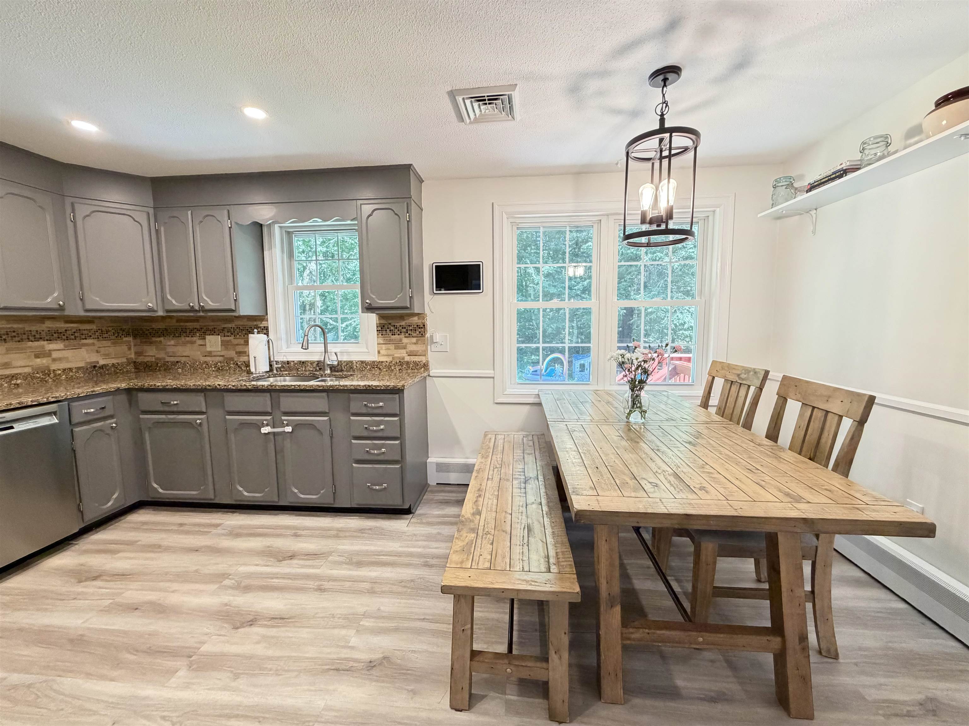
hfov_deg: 102.1
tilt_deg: -5.7
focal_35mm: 14
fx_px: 392
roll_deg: +0.8
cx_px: 484
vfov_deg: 85.7
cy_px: 363
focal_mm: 2.22
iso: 500
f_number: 2.2
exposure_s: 1/60
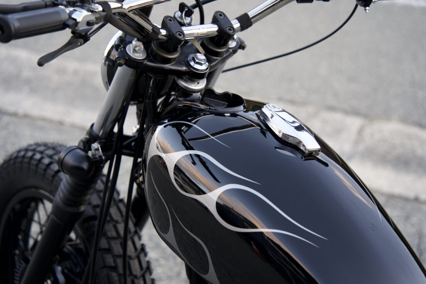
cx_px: 213
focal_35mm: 80
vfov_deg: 17.1
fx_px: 947
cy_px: 142
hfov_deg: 25.4
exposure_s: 1/160
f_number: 4.5
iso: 1000
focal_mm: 80
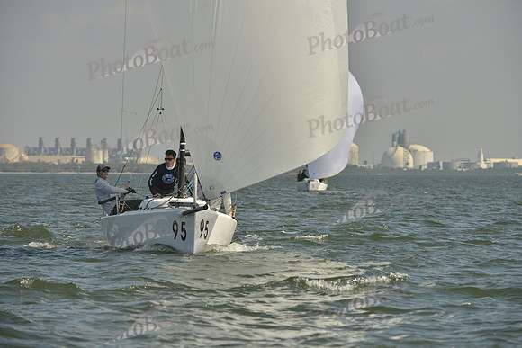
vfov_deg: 5.5
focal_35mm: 250
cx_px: 261
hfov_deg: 8.2
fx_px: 3626
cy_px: 174
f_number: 9
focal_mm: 250
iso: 280
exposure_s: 1/1250
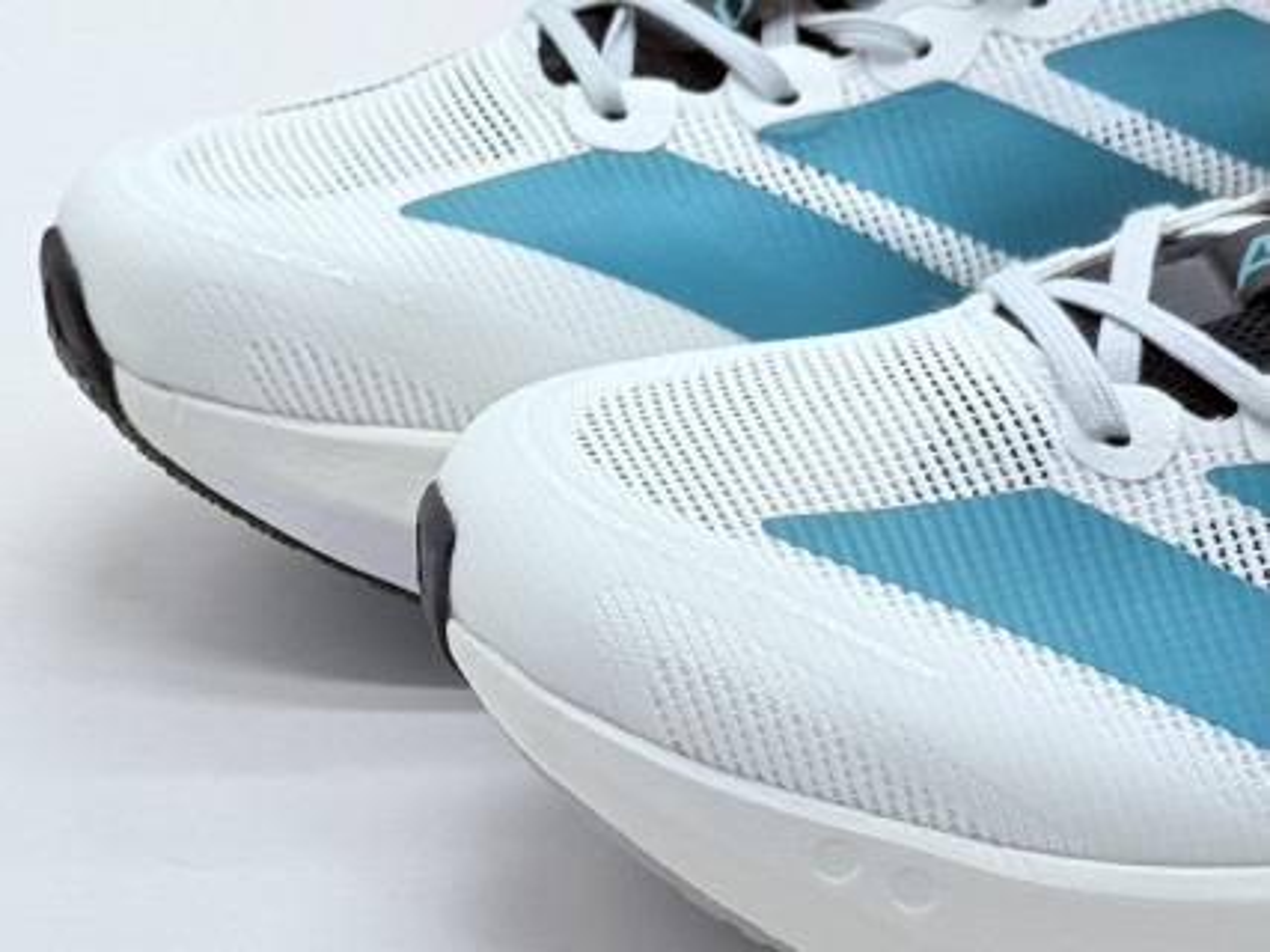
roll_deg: +1.2
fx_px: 1761
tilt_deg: -28.6
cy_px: 476
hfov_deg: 39.7
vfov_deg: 30.3
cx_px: 635
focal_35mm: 48
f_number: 1.78
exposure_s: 1/687
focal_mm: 6.76
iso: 64
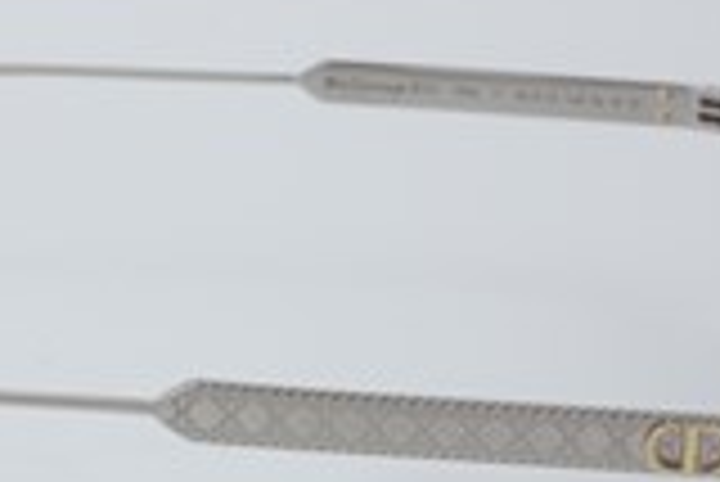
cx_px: 99
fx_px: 3743
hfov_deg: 10.9
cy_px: 315
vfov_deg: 7.4
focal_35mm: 187
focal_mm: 50
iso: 100
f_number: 29
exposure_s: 1/4
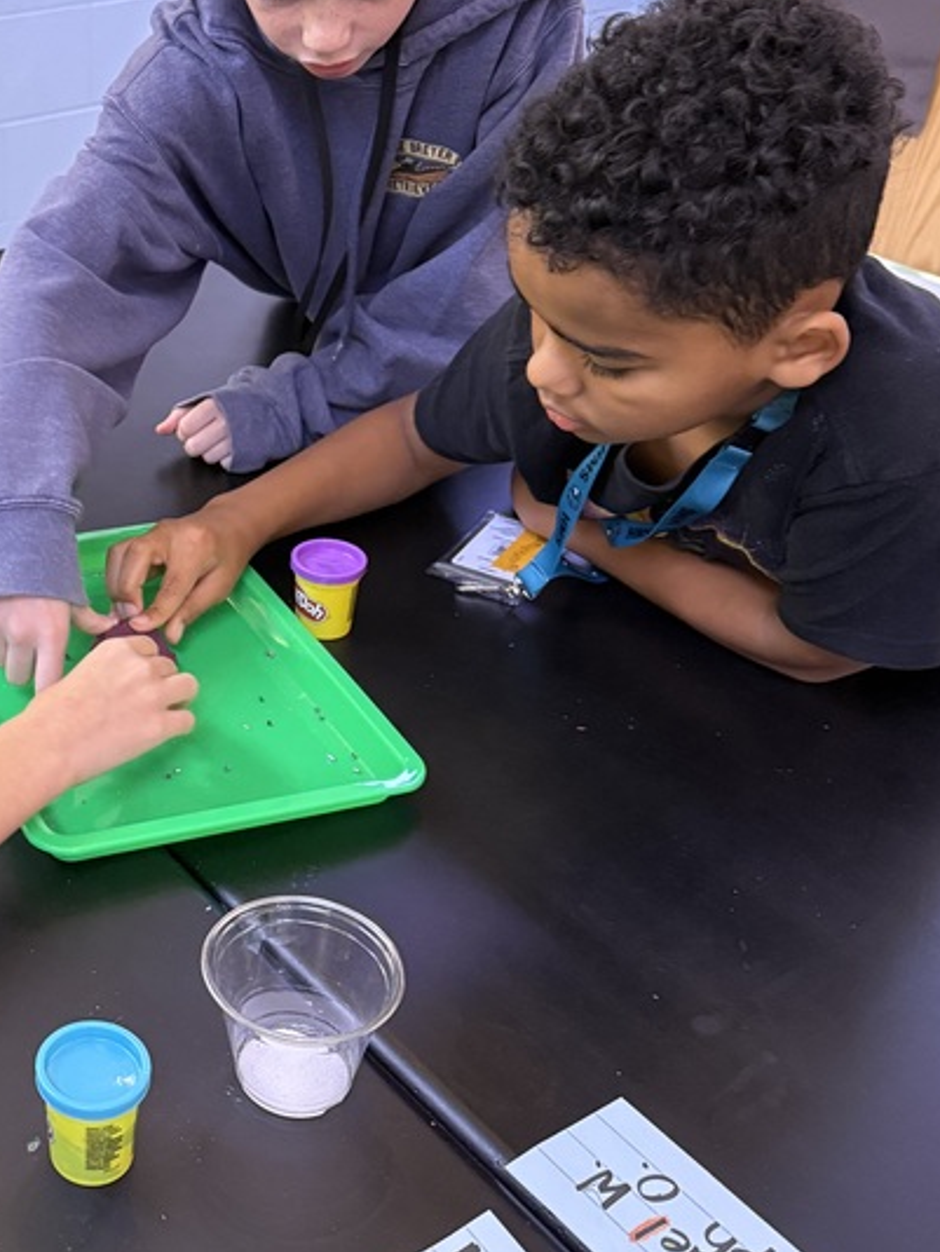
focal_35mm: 46
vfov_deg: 41.2
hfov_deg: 30.2
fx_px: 1664
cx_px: 96
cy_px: 560
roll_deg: +0.7
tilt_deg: -32.1
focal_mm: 6.76
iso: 800
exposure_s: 1/60
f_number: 1.78
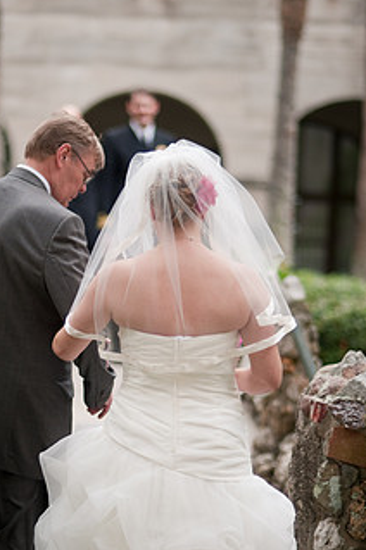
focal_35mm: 120
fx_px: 1834
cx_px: 139
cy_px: 307
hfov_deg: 11.4
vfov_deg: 17.1
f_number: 1.8
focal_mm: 85
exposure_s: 1/500
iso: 400
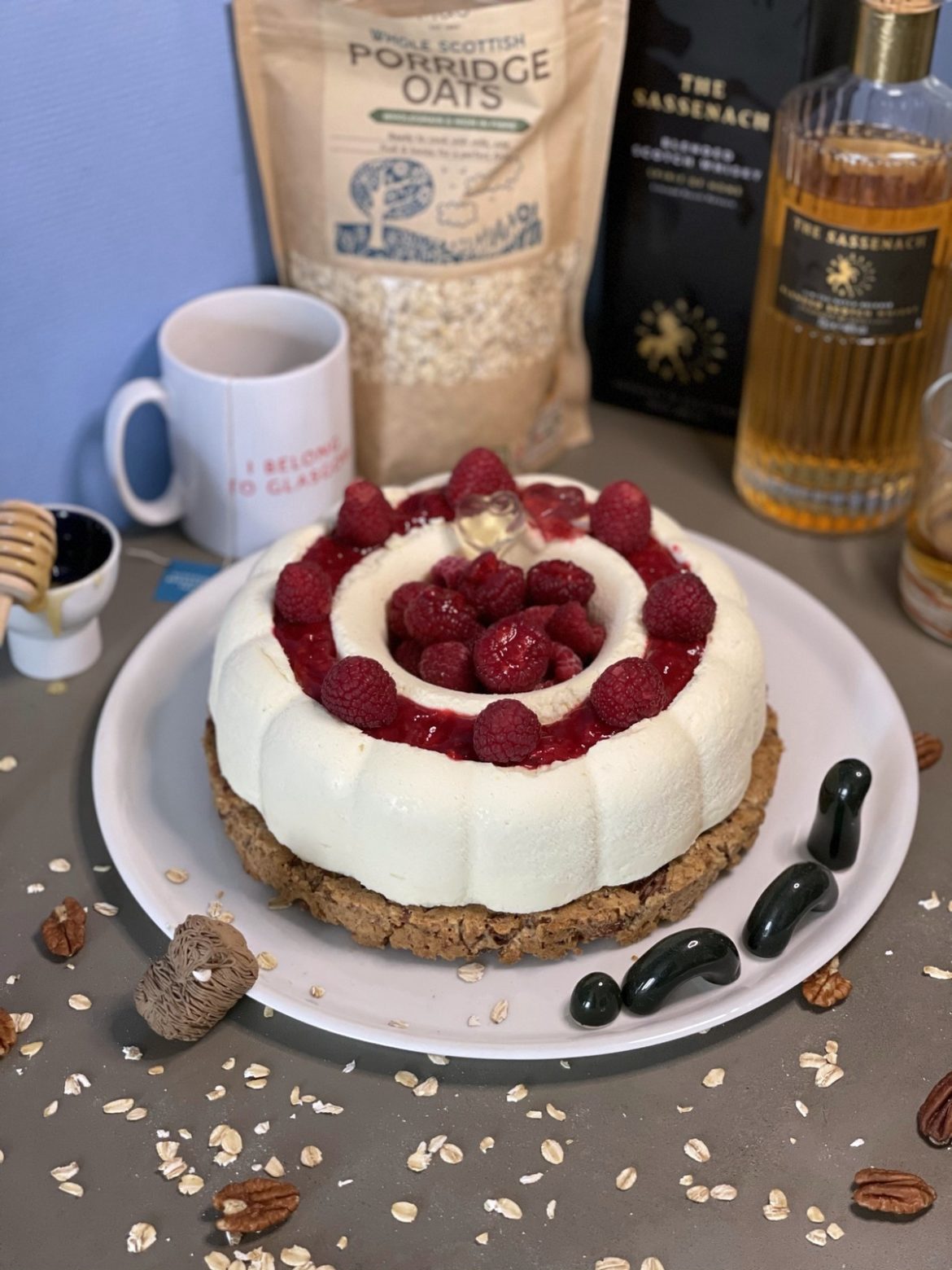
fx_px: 1907
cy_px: 635
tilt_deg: -37.9
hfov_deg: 28.0
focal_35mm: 52
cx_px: 476
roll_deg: -1.0
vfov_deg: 36.8
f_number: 2
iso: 200
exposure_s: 1/122
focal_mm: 6
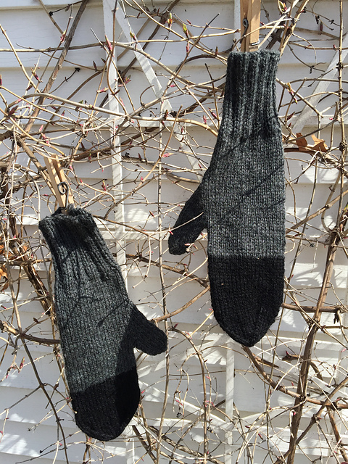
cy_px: 232
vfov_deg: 61.7
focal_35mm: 29
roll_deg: -0.2
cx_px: 174
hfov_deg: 48.2
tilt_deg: -16.9
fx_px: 389
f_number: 2.2
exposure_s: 1/1364
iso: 32
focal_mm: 4.15
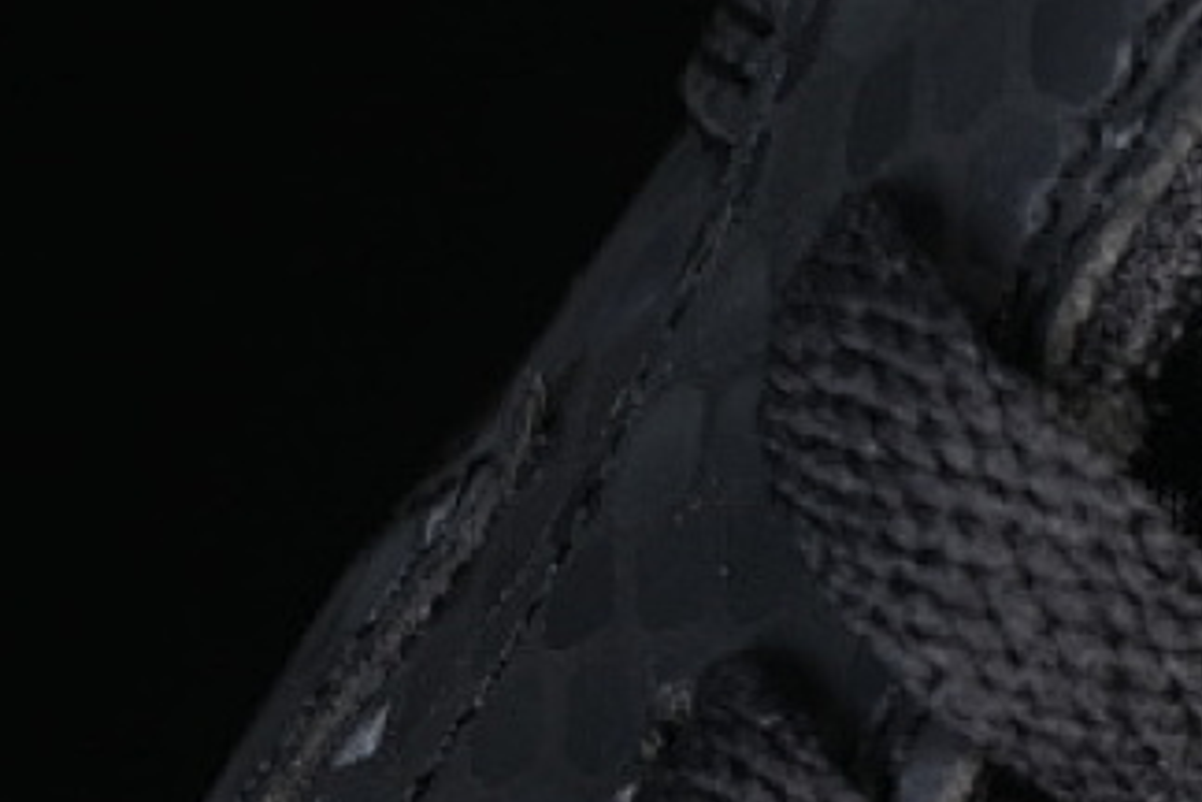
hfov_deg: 8.1
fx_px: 8347
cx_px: 1603
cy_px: 728
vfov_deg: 5.5
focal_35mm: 250
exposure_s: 1/80
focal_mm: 50
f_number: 7.1
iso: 160
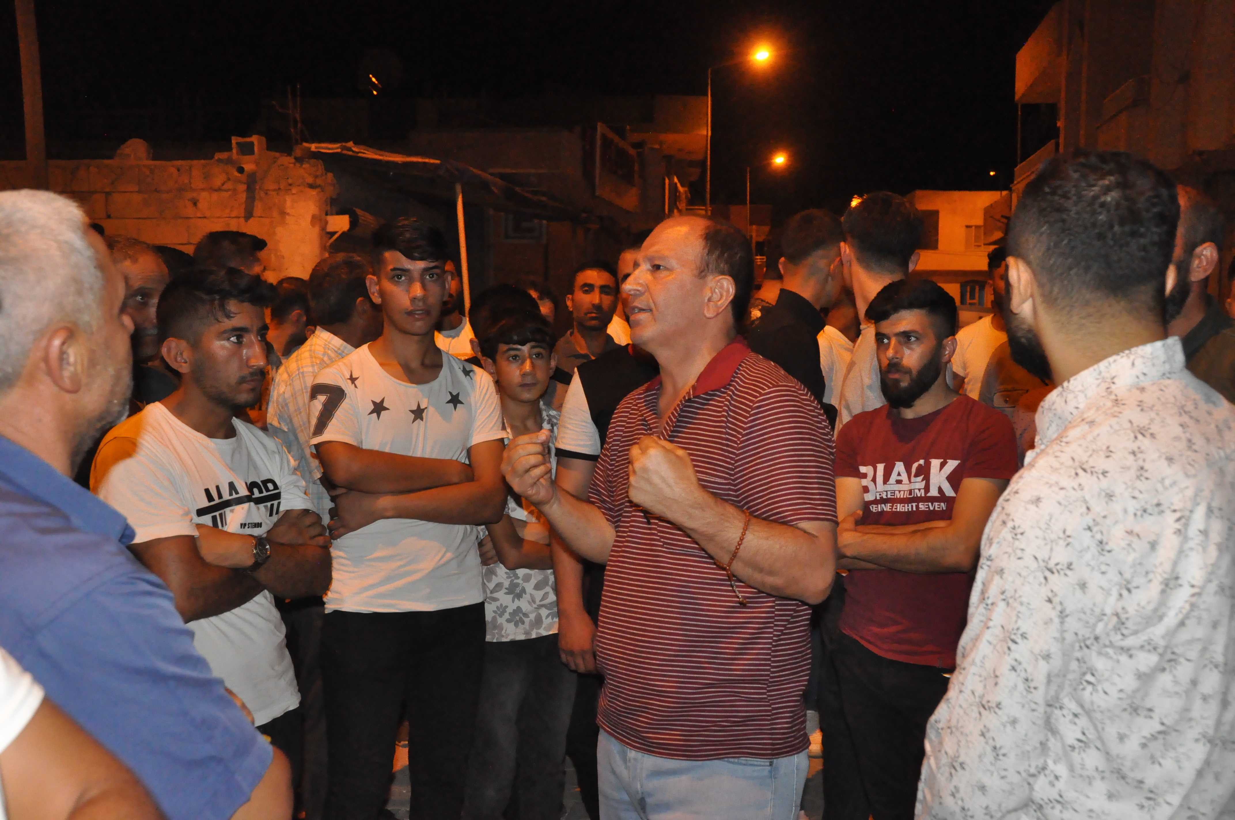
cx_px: 618
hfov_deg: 53.2
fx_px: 1233
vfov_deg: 36.8
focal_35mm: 36
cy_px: 410
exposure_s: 1/60
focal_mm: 24
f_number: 5.6
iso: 3200
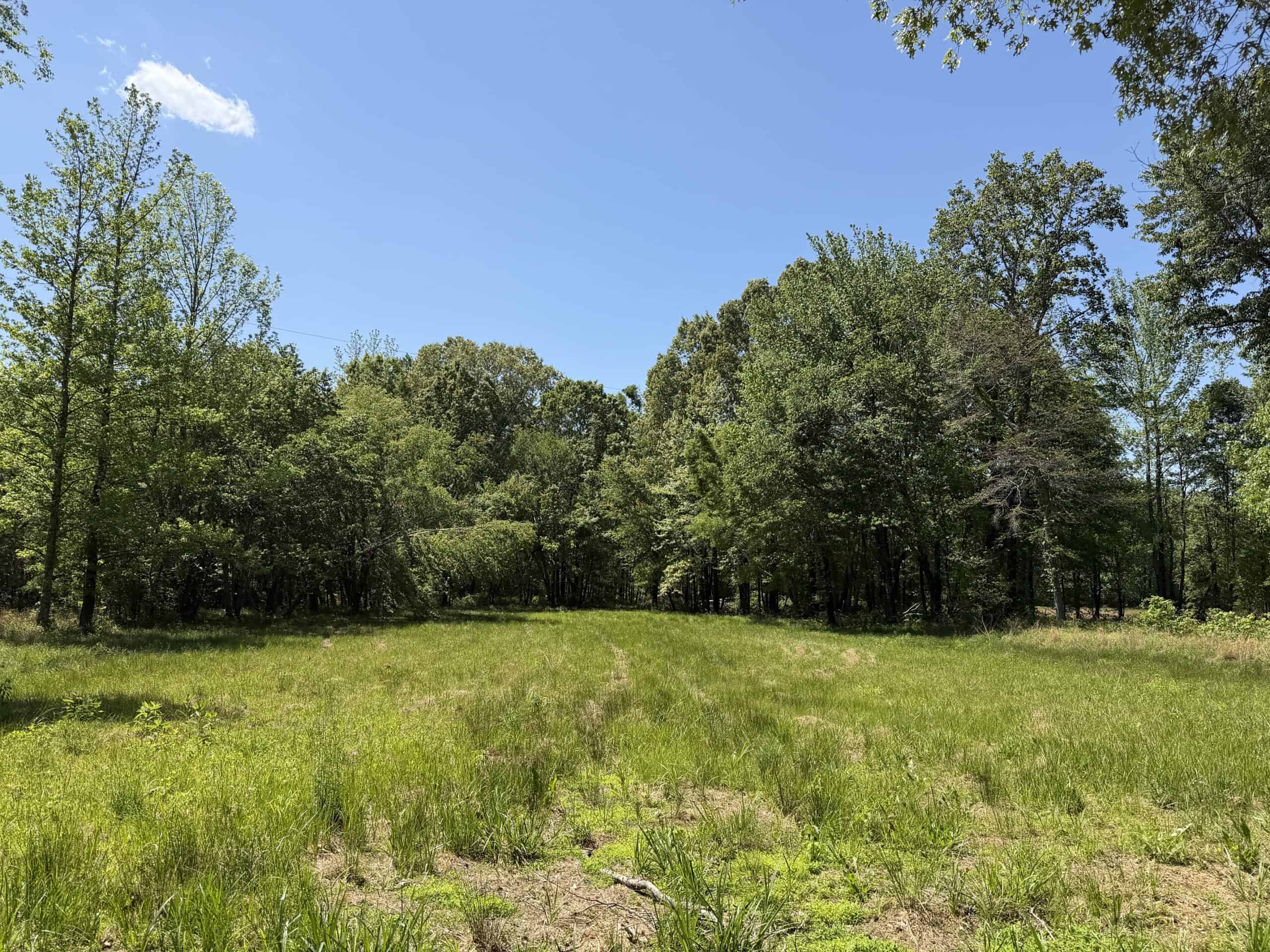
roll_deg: +1.5
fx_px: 881
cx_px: 635
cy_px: 476
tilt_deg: +4.1
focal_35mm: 24
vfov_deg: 56.8
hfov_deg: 71.6
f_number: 1.78
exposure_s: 1/3759
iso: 80
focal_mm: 6.76
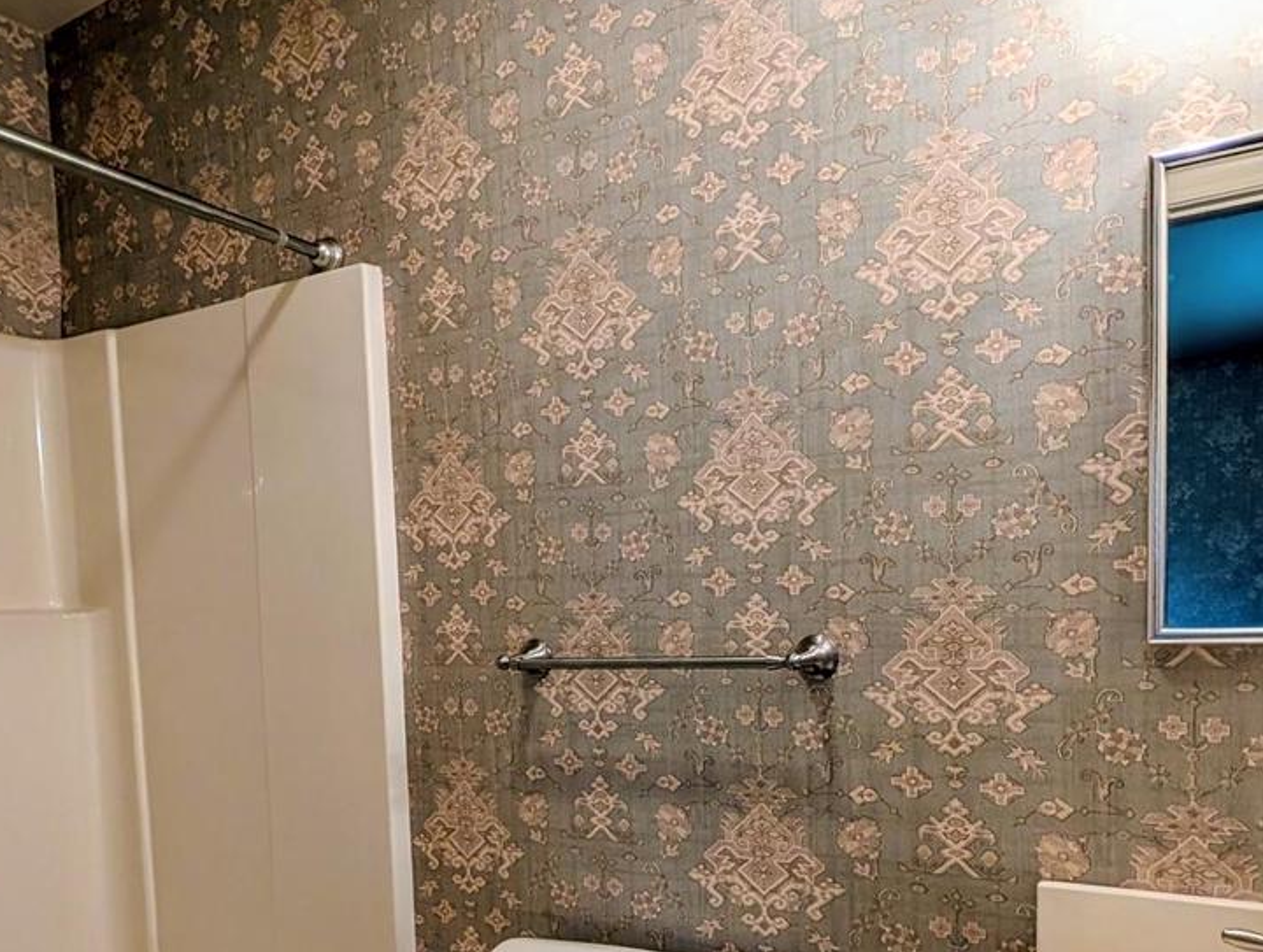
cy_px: 674
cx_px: 677
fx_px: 877
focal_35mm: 24
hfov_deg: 71.4
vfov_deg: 55.1
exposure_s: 1/120
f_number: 1.7
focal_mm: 2.02
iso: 148
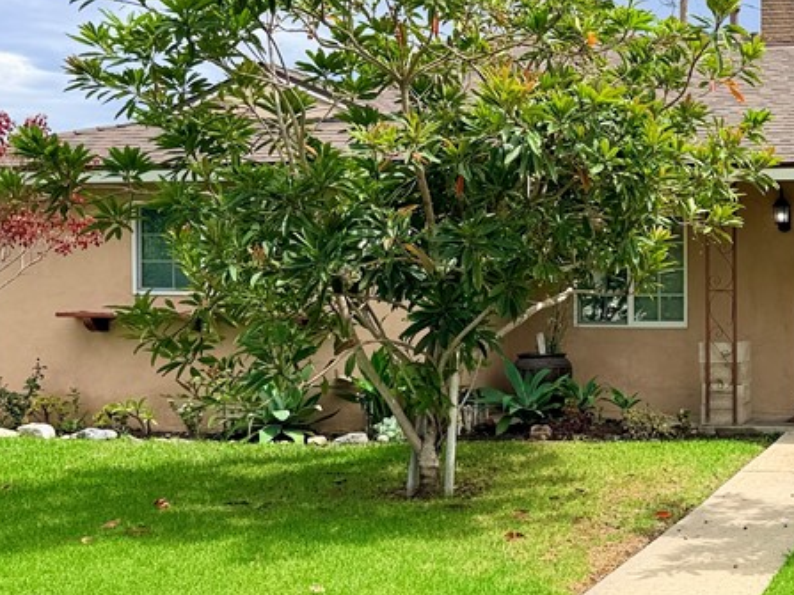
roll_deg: +0.1
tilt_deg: -3.1
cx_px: 833
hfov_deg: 31.7
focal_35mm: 55
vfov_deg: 26.5
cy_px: 318
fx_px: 1261
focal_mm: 6.76
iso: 80
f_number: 1.78
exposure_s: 1/2611
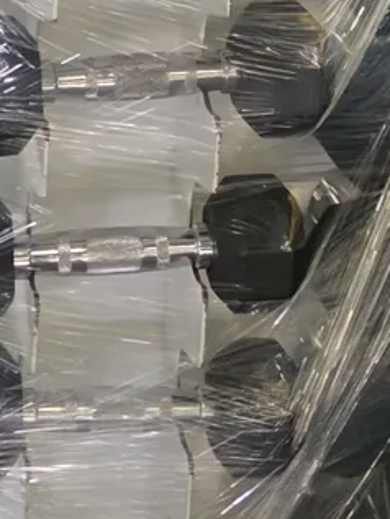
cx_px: 46
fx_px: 1741
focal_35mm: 116
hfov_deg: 12.7
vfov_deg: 13.9
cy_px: -573
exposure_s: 1/120
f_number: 1.7
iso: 1250
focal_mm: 6.3
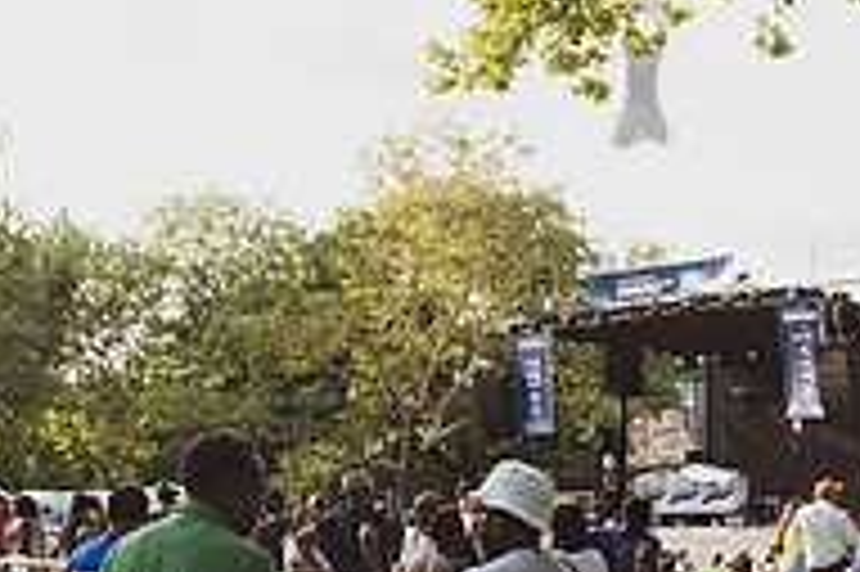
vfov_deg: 18.4
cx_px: 639
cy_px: 502
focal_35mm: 73
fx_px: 1742
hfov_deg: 27.4
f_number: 4
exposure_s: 1/500
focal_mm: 24
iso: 200
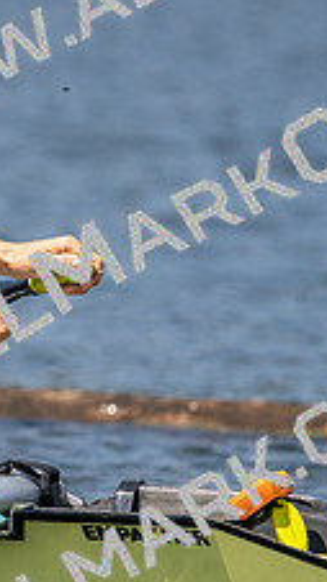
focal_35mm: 1025
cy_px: 202
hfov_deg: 1.2
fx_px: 15812
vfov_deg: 2.1
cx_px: -355
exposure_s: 1/2000
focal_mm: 382
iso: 250
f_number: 6.3
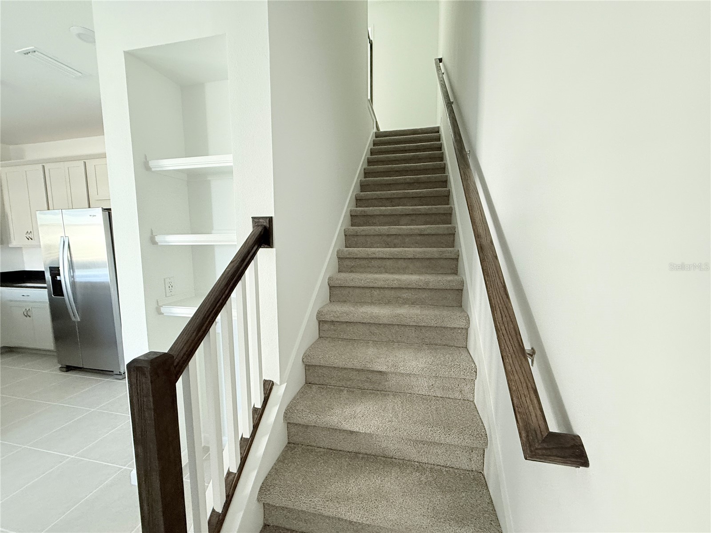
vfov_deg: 85.7
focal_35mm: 14
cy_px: 266
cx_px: 356
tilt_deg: -5.9
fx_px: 288
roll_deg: +0.9
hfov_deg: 102.1
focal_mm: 2.22
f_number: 2.2
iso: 400
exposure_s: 1/60
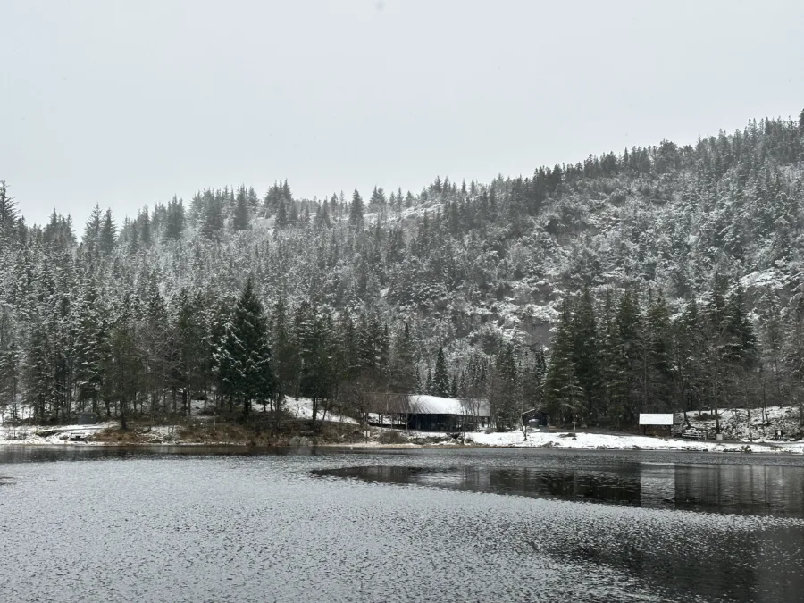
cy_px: 302
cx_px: 402
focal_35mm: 48
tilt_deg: +5.6
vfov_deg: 30.3
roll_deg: -0.8
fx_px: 1115
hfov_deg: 39.7
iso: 64
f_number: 1.78
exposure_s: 1/380
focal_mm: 6.86
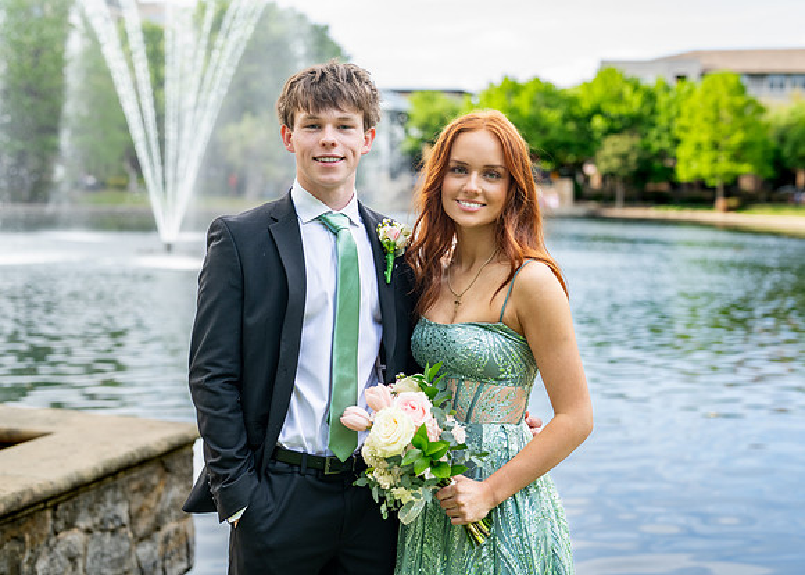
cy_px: 285
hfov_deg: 36.7
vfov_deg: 26.7
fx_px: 1213
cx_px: 418
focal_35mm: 53
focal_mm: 50
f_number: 2.5
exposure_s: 1/400
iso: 200
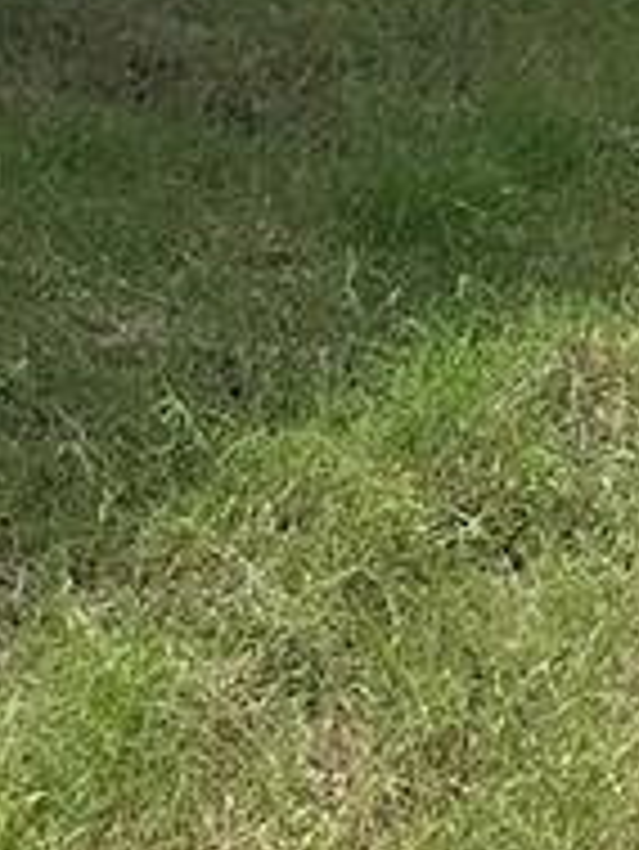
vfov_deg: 12.3
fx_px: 3737
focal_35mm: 152
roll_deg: -2.7
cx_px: -1197
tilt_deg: +1.3
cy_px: -459
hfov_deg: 8.4
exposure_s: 1/3861
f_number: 1.78
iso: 80
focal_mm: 6.86
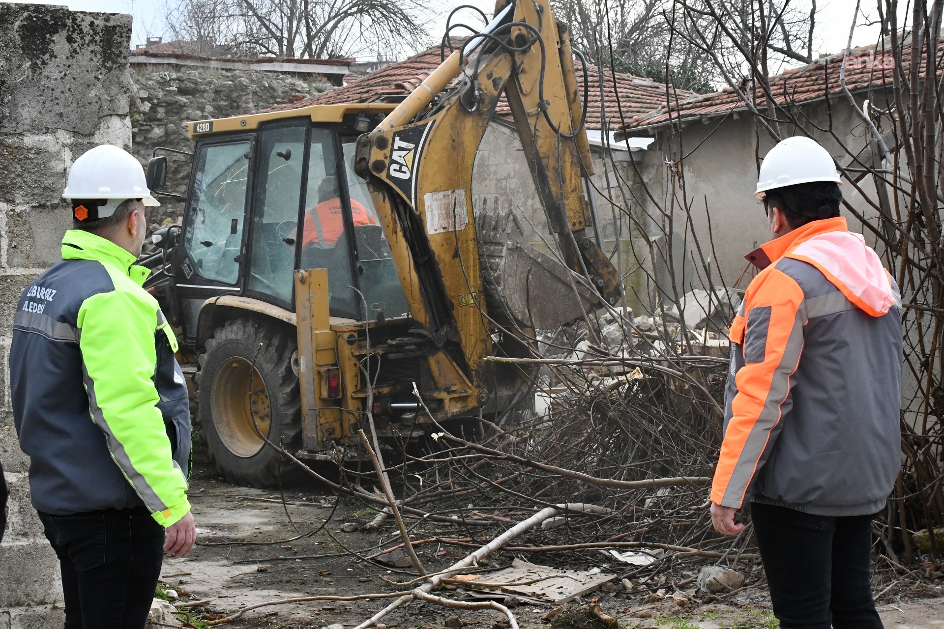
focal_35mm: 63
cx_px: 472
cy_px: 314
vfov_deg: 21.6
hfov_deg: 31.9
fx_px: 1652
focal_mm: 42
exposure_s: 1/640
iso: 3200
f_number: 13
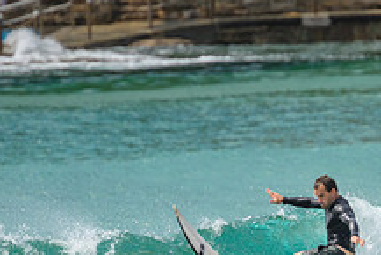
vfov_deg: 0.6
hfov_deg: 1.0
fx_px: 22673
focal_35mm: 2141
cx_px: 300
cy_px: 288
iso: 720
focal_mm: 800
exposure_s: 1/2000
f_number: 11
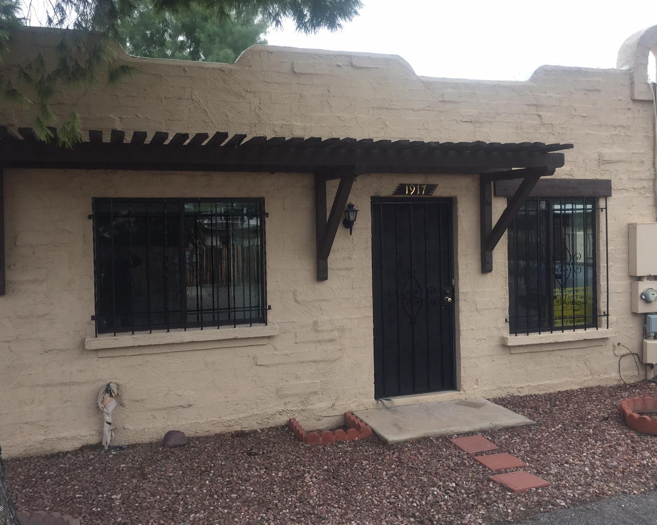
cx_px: 321
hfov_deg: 57.2
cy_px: 257
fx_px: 603
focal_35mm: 31
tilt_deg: -0.6
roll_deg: +1.3
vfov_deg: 47.1
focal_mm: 4.15
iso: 32
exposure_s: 1/898
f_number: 2.2
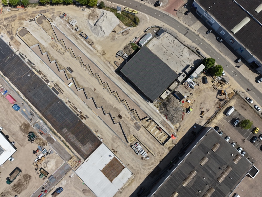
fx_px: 182
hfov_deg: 71.6
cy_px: 98
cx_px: 131
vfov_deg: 56.8
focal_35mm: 24
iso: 160
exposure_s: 1/6000
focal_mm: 8.67
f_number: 1.8
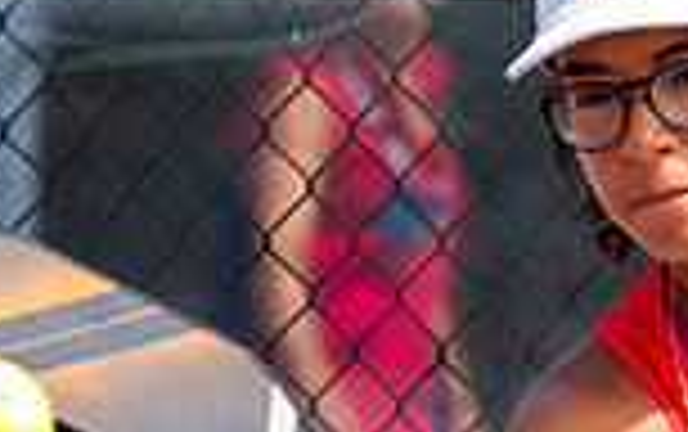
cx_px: 654
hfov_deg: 1.7
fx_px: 23595
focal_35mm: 1257
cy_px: 478
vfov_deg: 1.0
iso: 250
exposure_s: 1/1600
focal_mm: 100
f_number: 3.2
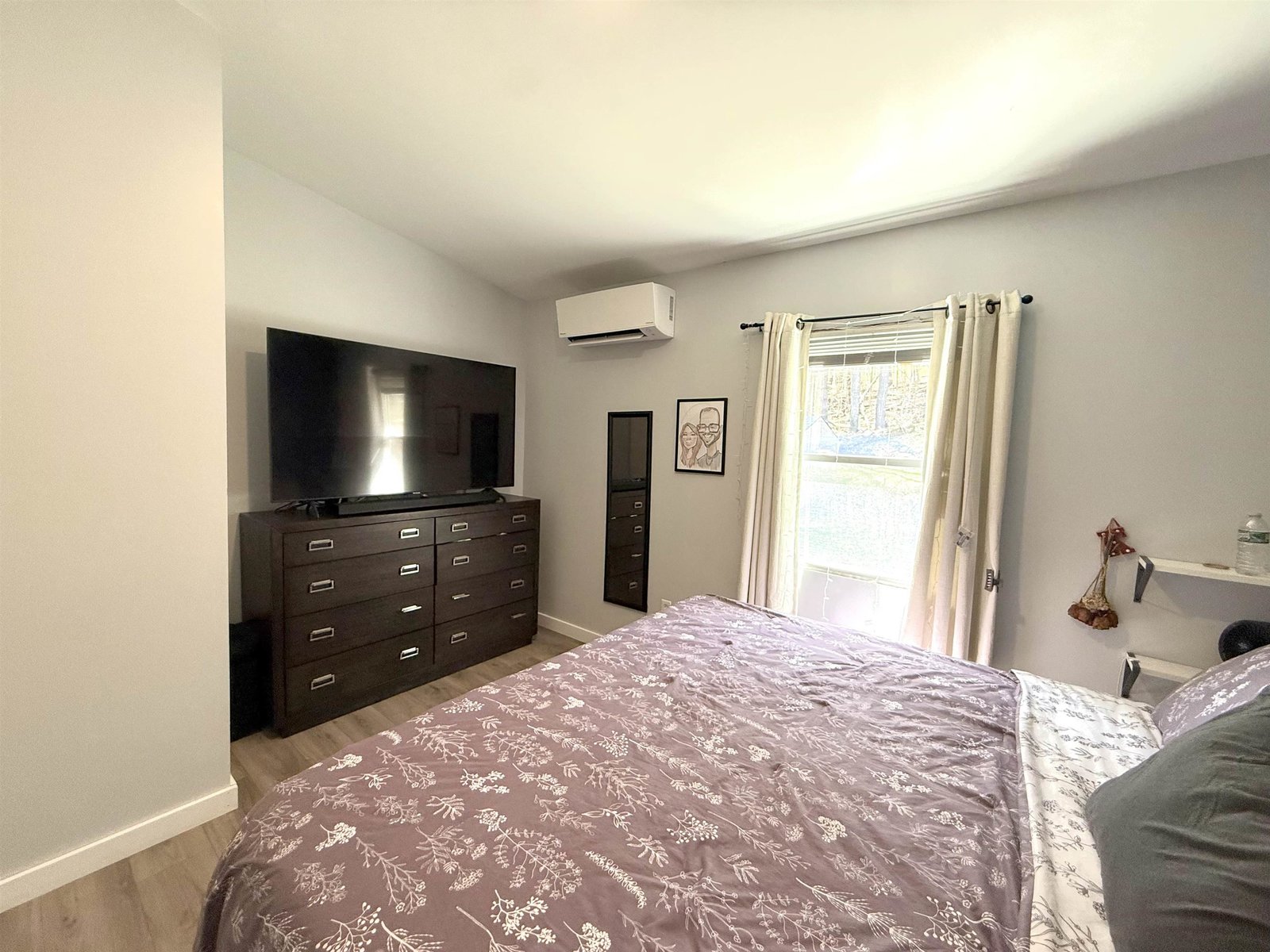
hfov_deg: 102.1
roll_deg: -2.2
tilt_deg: -3.8
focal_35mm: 14
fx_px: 514
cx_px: 635
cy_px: 476
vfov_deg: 85.7
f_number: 2.2
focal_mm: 2.22
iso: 250
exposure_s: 1/120
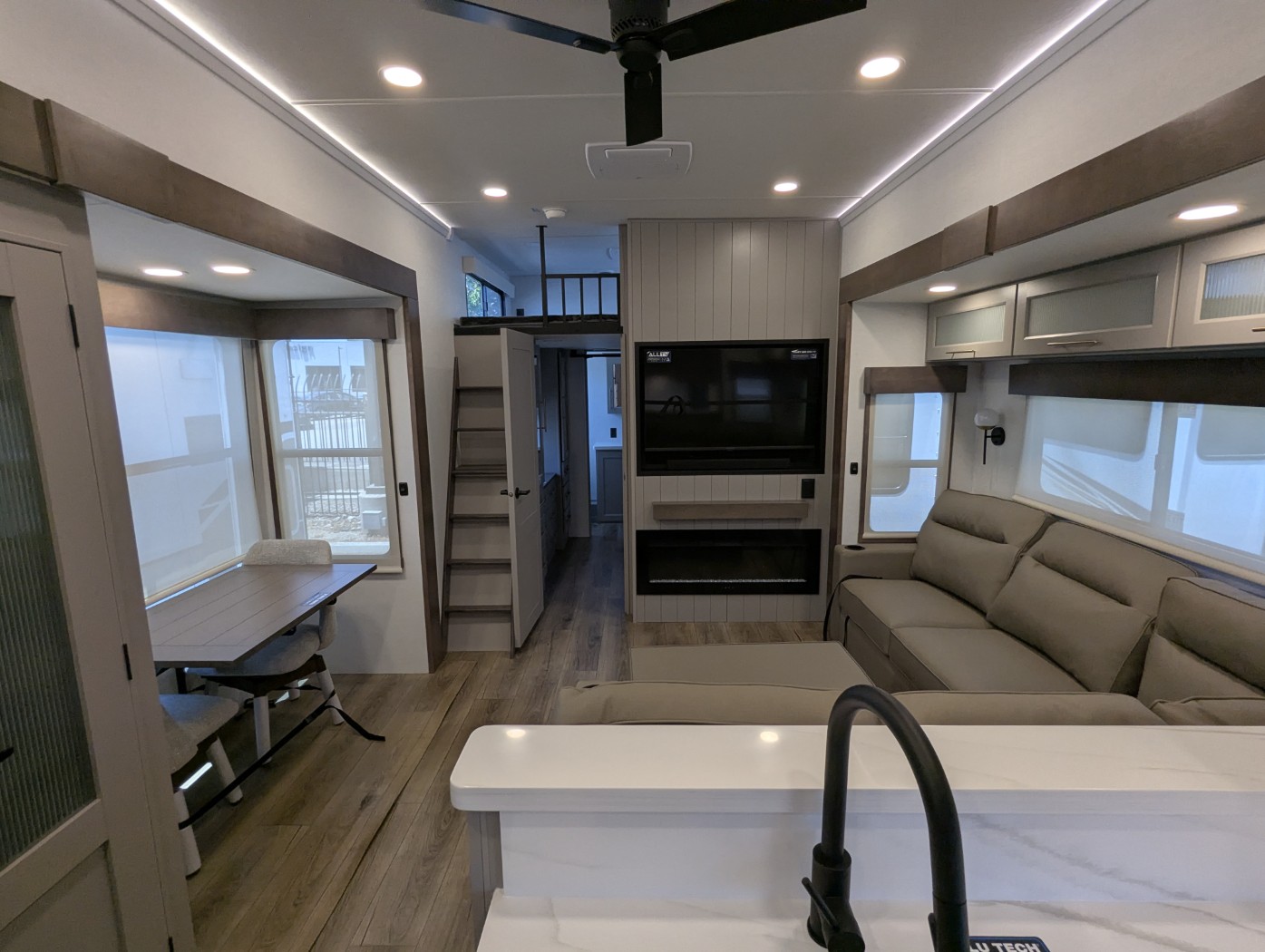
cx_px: 632
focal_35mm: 16
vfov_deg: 78.2
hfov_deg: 94.4
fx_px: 585
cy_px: 476
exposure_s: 1/184
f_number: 2.2
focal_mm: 2.35
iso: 184
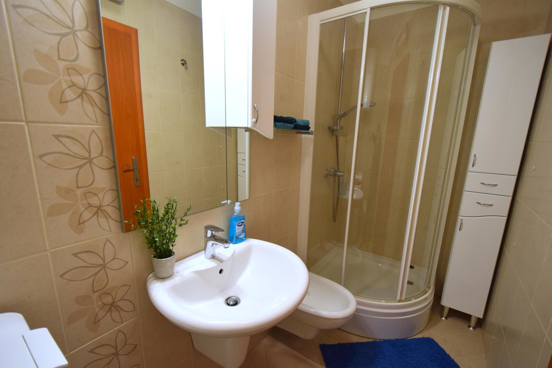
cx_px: 276
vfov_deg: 77.3
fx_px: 230
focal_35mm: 15
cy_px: 184
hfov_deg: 100.4
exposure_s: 1/60
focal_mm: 10
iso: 500
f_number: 4
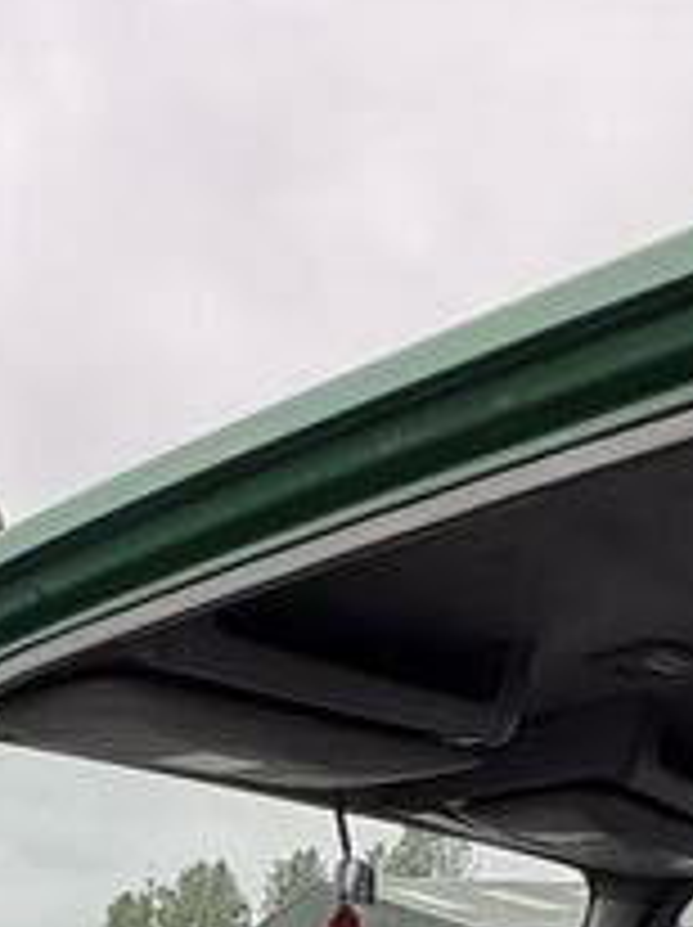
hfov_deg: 21.9
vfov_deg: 25.2
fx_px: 1632
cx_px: -176
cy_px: 1336
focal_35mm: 61
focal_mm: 2.22
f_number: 2.2
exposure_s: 1/473
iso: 40
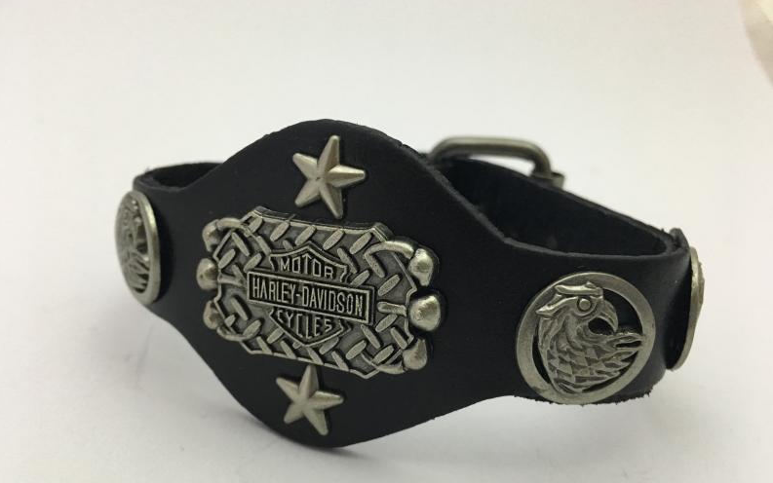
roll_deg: -2.7
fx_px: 653
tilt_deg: -27.4
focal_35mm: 31
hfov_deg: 61.2
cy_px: 269
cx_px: 387
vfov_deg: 40.6
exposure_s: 1/30
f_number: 2.2
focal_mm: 4.15
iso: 200
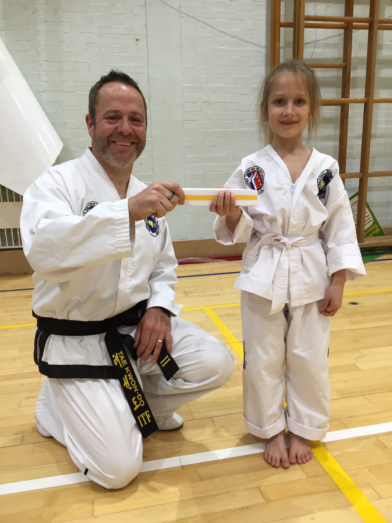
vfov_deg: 61.7
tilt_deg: -12.5
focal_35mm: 29
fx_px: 438
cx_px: 196
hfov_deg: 48.2
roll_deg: +2.4
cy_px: 262
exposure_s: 1/33
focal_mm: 4.15
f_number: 2.2
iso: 50
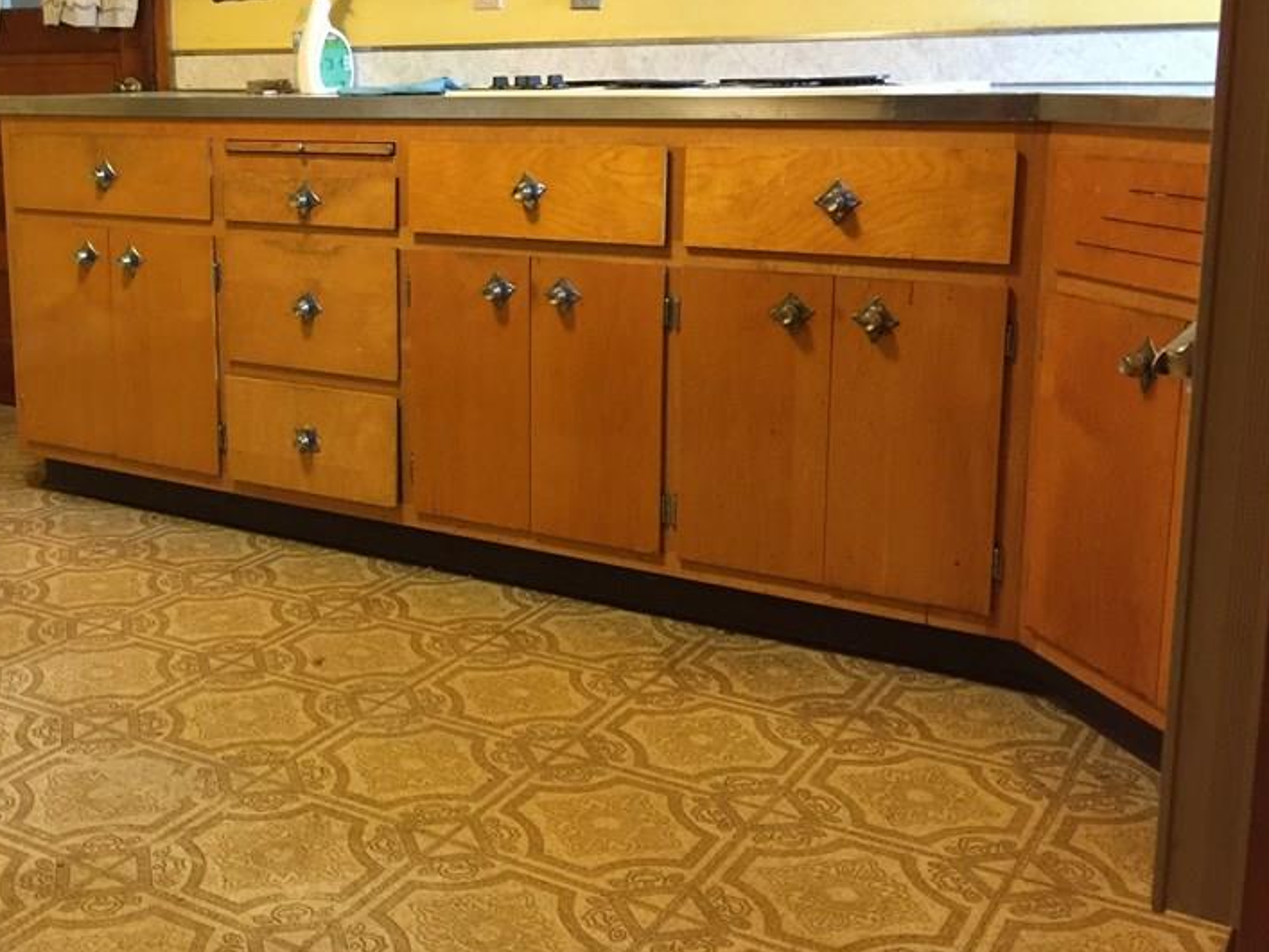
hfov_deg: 43.7
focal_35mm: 42
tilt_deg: -10.0
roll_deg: -0.3
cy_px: 365
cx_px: 354
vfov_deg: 34.2
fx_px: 1539
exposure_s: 1/15
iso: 125
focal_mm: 4.15
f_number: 2.2
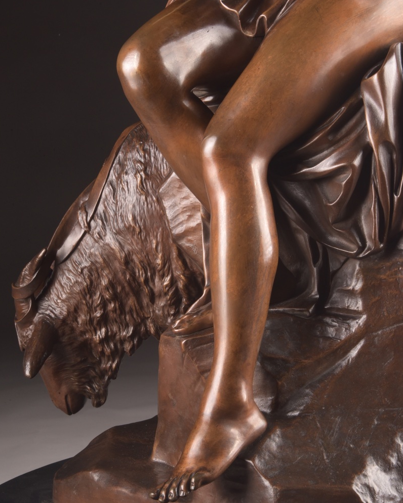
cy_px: 248
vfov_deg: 17.3
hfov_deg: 13.9
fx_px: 1655
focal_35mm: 111
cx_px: 202
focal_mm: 98
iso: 400
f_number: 22
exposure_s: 1/125
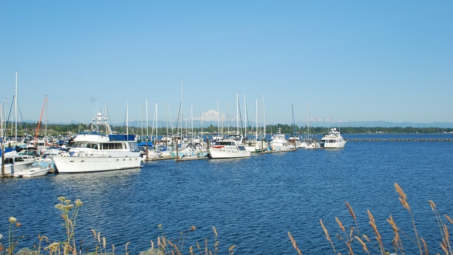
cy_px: 118
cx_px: 226
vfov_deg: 24.2
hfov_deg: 41.7
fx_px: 595
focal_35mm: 50
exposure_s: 1/250
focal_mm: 31
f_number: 10
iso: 125
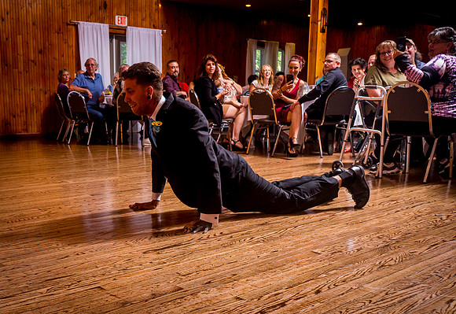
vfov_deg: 33.8
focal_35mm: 40
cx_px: 146
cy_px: 211
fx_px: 511
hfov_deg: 47.2
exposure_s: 1/125
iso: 200
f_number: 5.6
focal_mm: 28
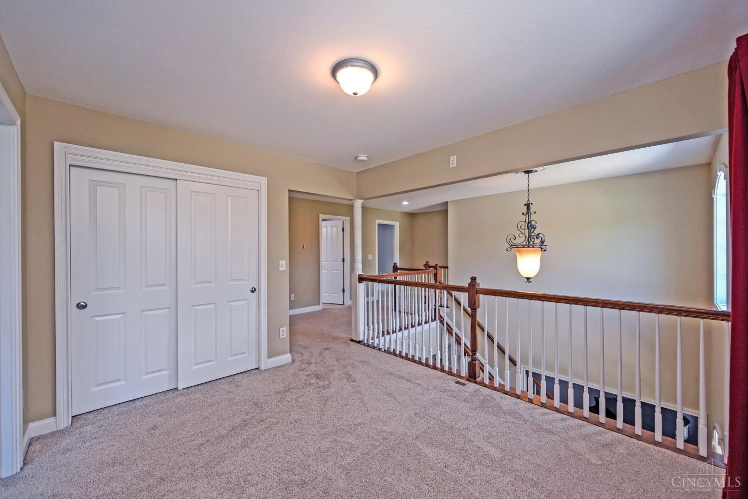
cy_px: 250
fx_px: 291
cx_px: 374
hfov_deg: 104.3
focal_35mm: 14
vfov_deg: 81.2
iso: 280
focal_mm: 14
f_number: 4
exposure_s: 1/60
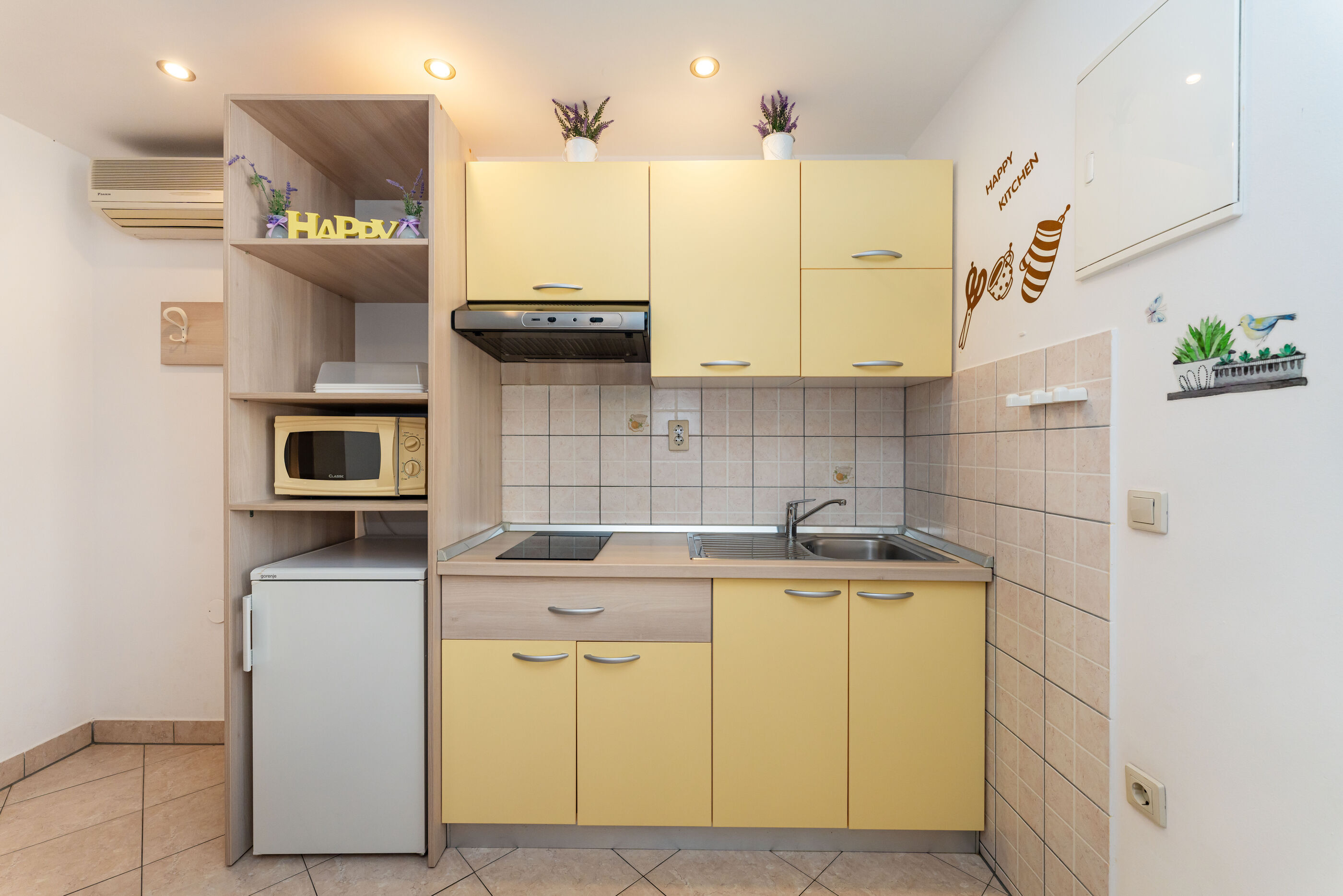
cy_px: 448
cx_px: 672
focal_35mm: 14
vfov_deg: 81.2
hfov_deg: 104.3
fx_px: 522
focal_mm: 14
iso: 800
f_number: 7.1
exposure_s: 1/60
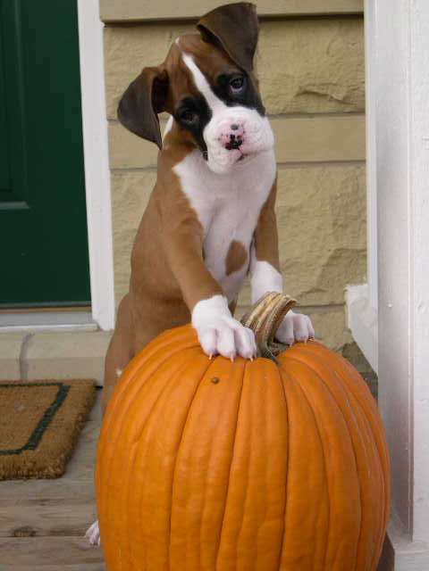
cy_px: 286
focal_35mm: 57
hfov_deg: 25.7
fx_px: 942
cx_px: 214
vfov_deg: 33.8
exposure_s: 1/191
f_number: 3.4
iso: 100
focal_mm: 12.2
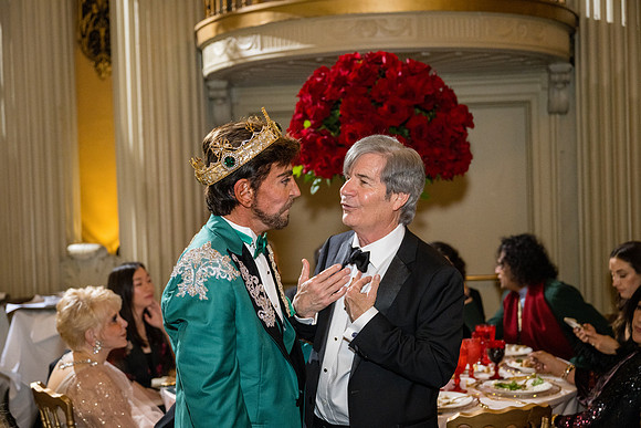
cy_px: 214
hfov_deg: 37.5
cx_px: 320
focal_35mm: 53
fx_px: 944
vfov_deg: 25.5
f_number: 3.2
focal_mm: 53
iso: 2000
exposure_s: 1/125
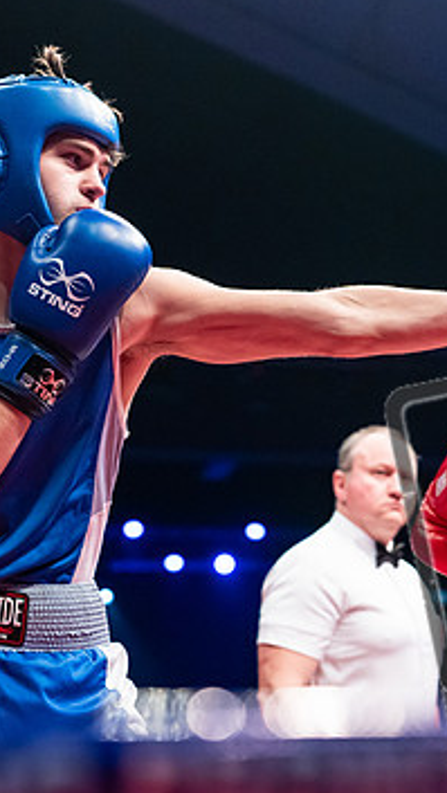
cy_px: 426
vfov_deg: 24.7
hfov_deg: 14.0
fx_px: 1809
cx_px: 391
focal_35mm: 86
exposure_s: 1/1000
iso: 4000
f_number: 2.8
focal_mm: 50
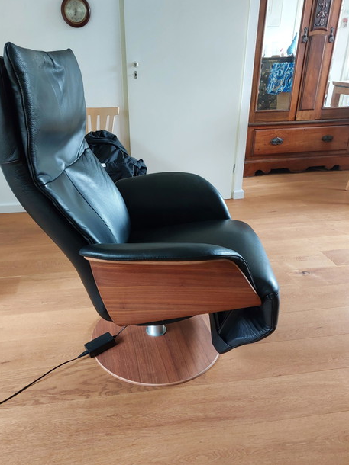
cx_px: 156
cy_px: 247
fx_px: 377
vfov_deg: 63.4
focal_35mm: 28
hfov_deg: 49.6
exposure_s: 1/50
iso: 500
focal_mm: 5.23
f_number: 1.8
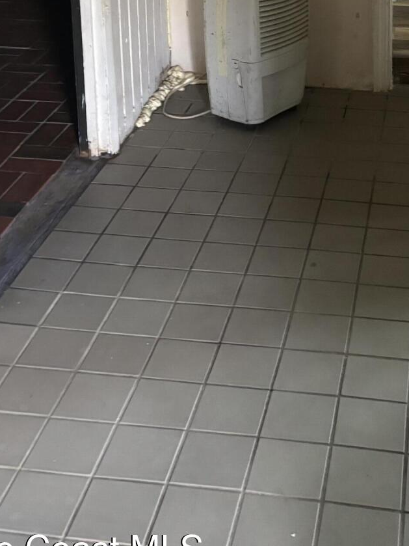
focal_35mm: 62
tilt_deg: -12.8
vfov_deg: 28.6
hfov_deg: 23.5
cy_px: -42
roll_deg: -0.2
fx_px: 977
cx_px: 277
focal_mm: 5.96
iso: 500
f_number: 1.6
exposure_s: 1/40
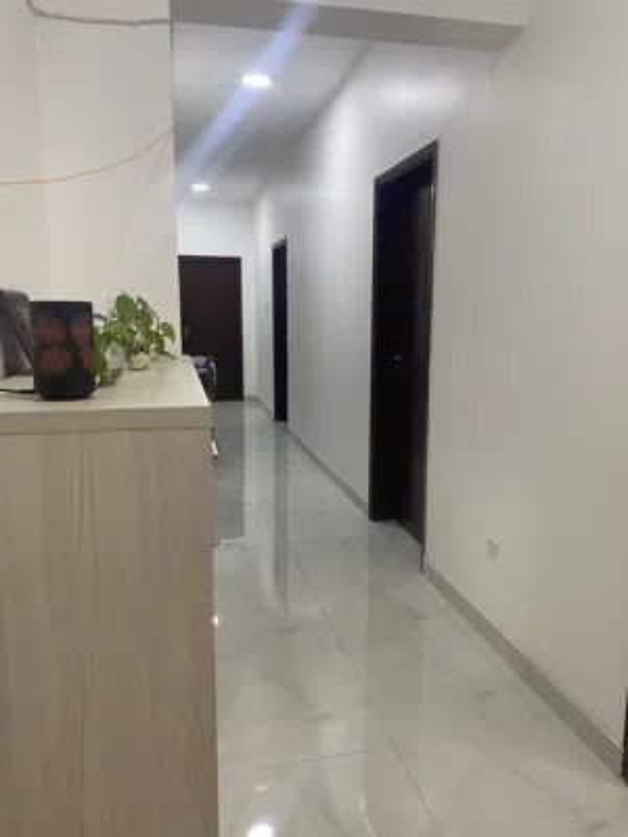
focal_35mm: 26
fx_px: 629
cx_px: 314
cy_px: 418
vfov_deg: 67.3
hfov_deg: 53.1
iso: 160
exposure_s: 1/50
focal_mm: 4.25
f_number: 1.8
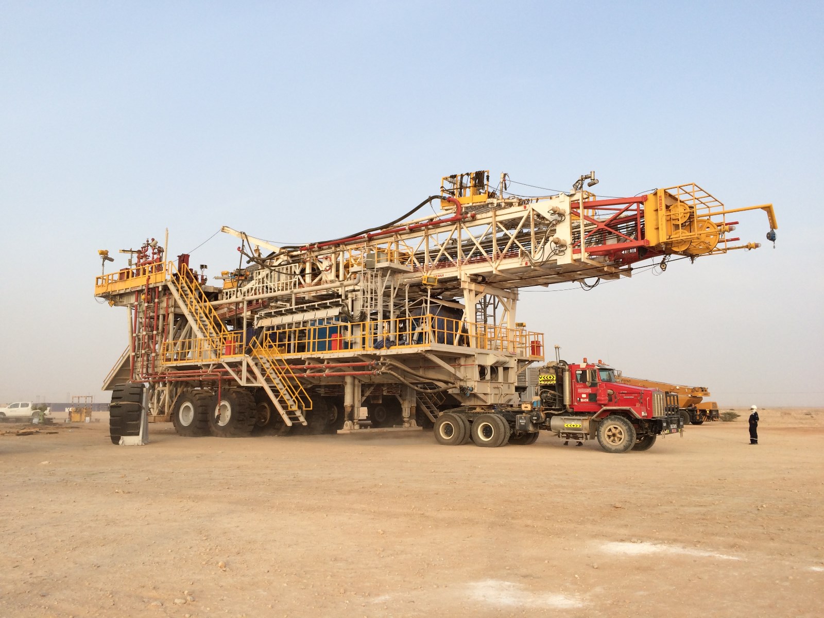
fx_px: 690
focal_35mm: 29
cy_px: 309
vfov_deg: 48.2
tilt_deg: +6.5
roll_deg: -0.4
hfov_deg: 61.7
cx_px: 412
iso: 32
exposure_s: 1/733
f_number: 2.2
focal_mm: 4.15
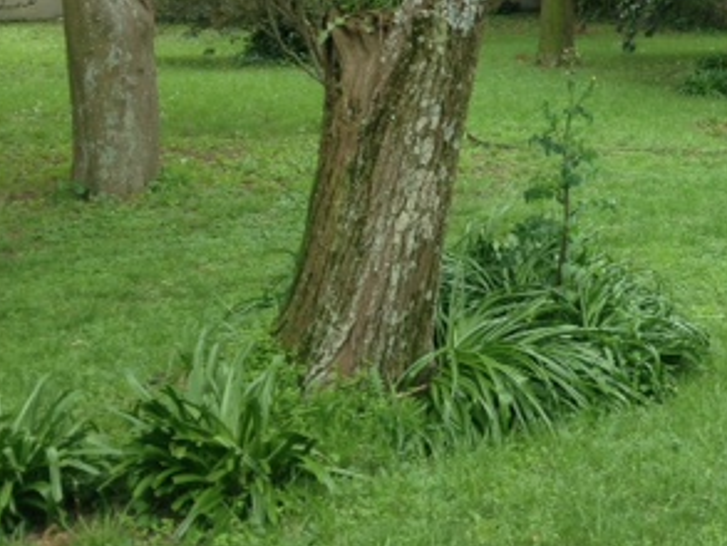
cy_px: -45
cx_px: 675
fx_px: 1513
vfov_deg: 19.6
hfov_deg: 26.0
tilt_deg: +1.1
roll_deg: -1.6
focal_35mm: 72
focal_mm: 4.12
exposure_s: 1/144
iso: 50
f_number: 2.4
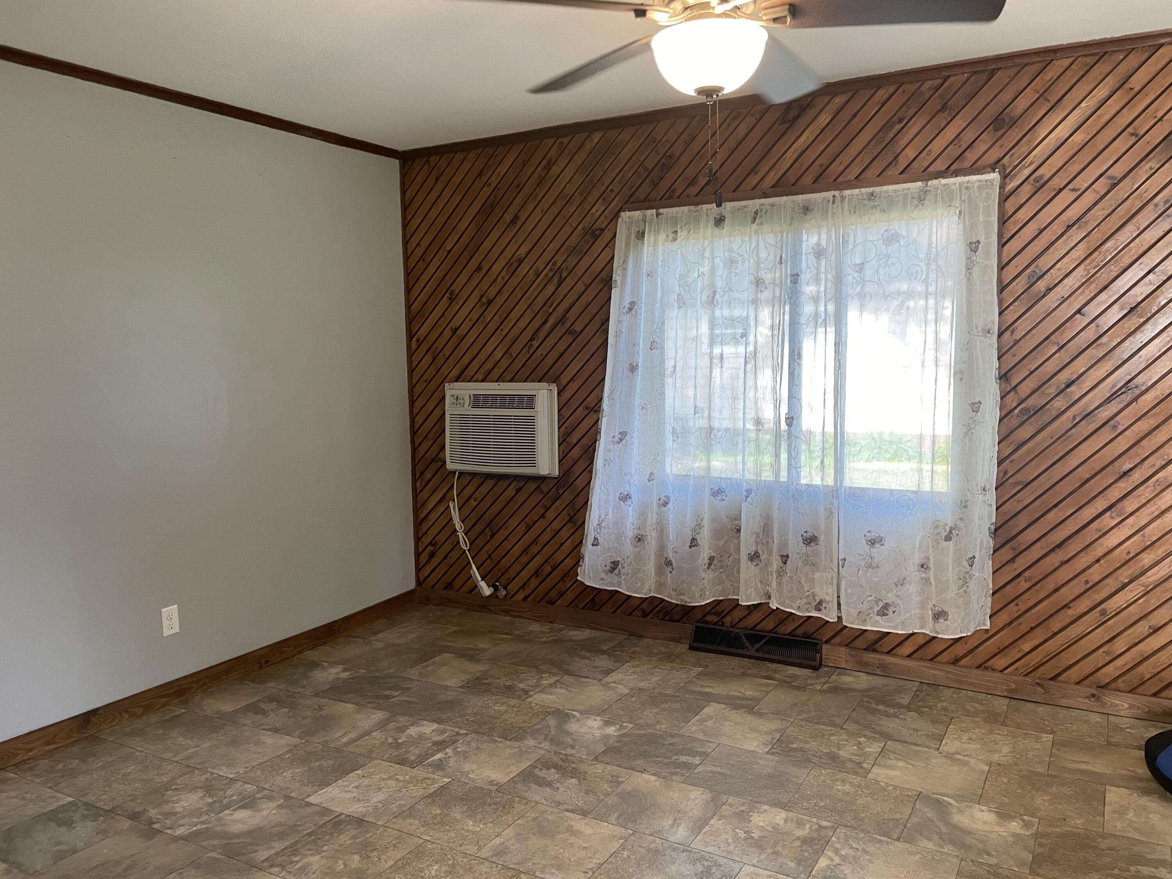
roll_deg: +0.8
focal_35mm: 26
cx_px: 586
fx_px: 880
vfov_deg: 53.1
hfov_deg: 67.3
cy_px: 440
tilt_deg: -6.9
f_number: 1.6
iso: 125
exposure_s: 1/60
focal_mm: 4.2
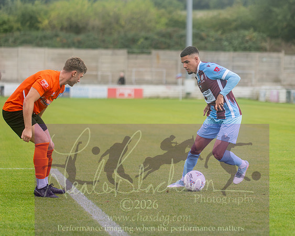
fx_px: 1632
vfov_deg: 8.3
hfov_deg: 10.3
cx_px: 231
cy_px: 87
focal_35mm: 187
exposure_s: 1/1250
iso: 360
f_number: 2.8
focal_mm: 120
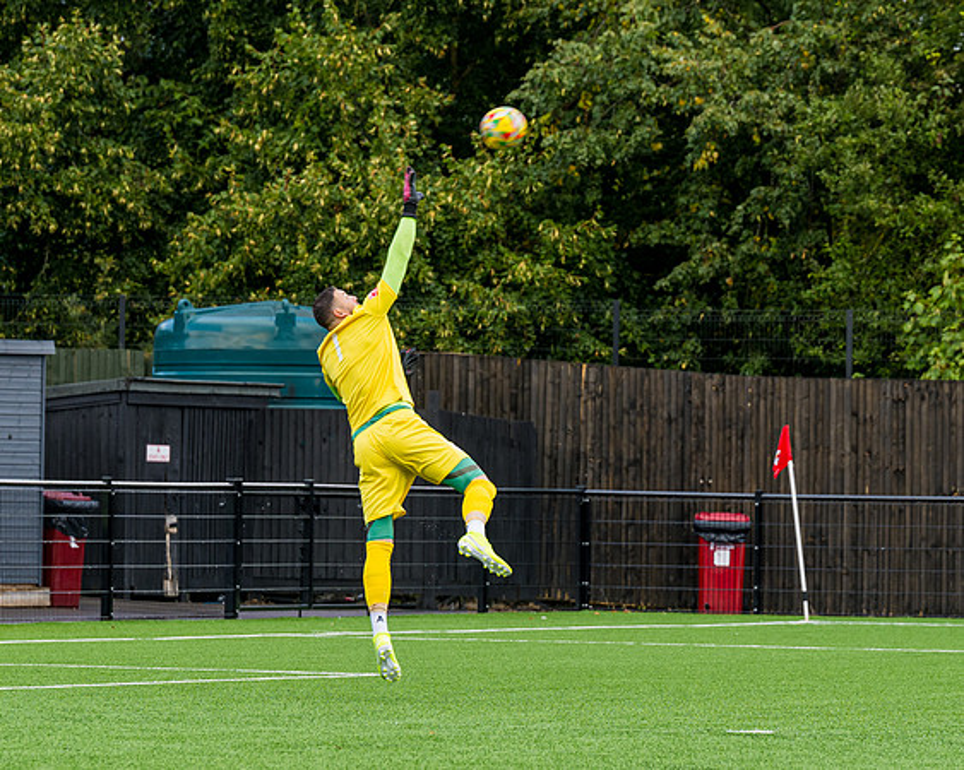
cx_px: 448
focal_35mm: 271
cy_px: 382
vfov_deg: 5.7
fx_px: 7727
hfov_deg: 7.1
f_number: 5
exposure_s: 1/400
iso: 200
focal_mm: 135
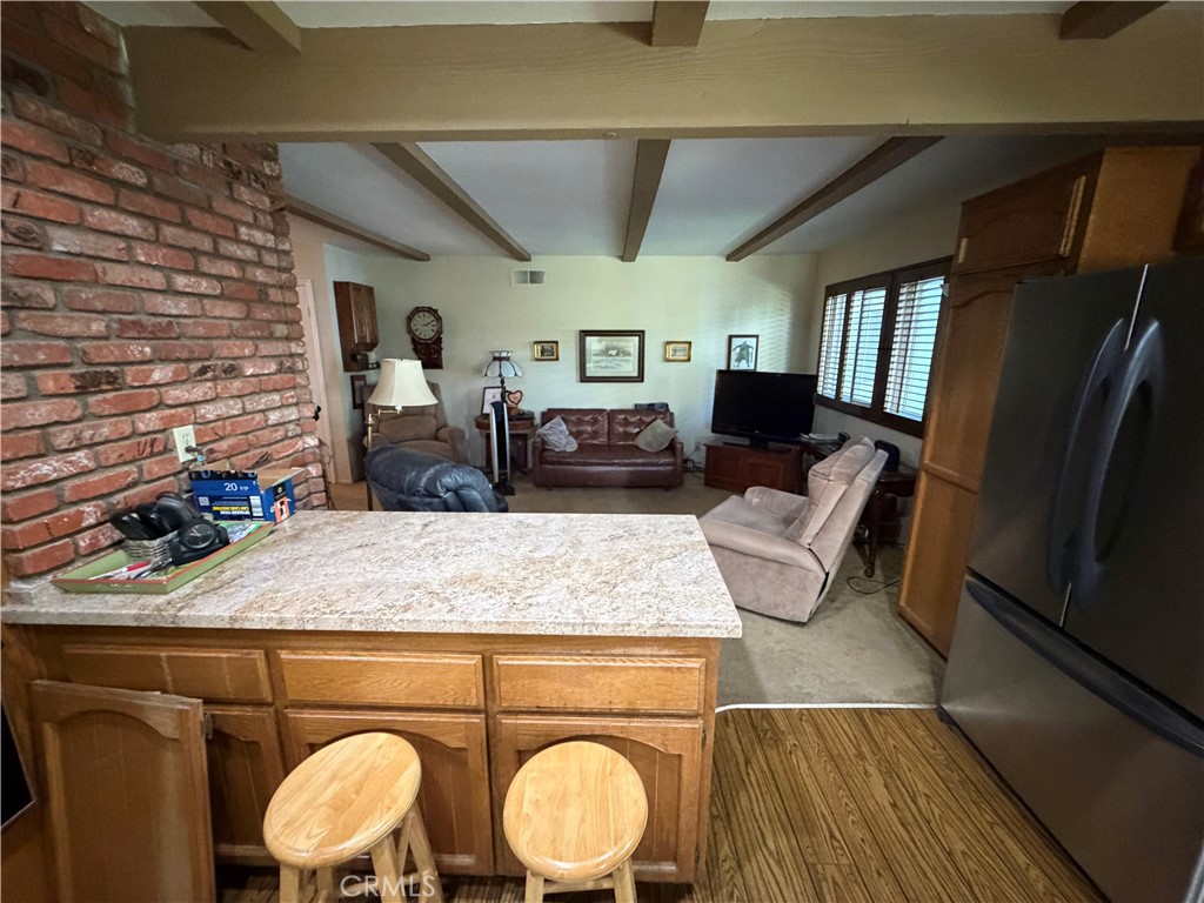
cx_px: 602
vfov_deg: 85.7
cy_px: 452
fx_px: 487
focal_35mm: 14
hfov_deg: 102.1
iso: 1000
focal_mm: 2.22
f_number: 2.2
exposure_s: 1/40
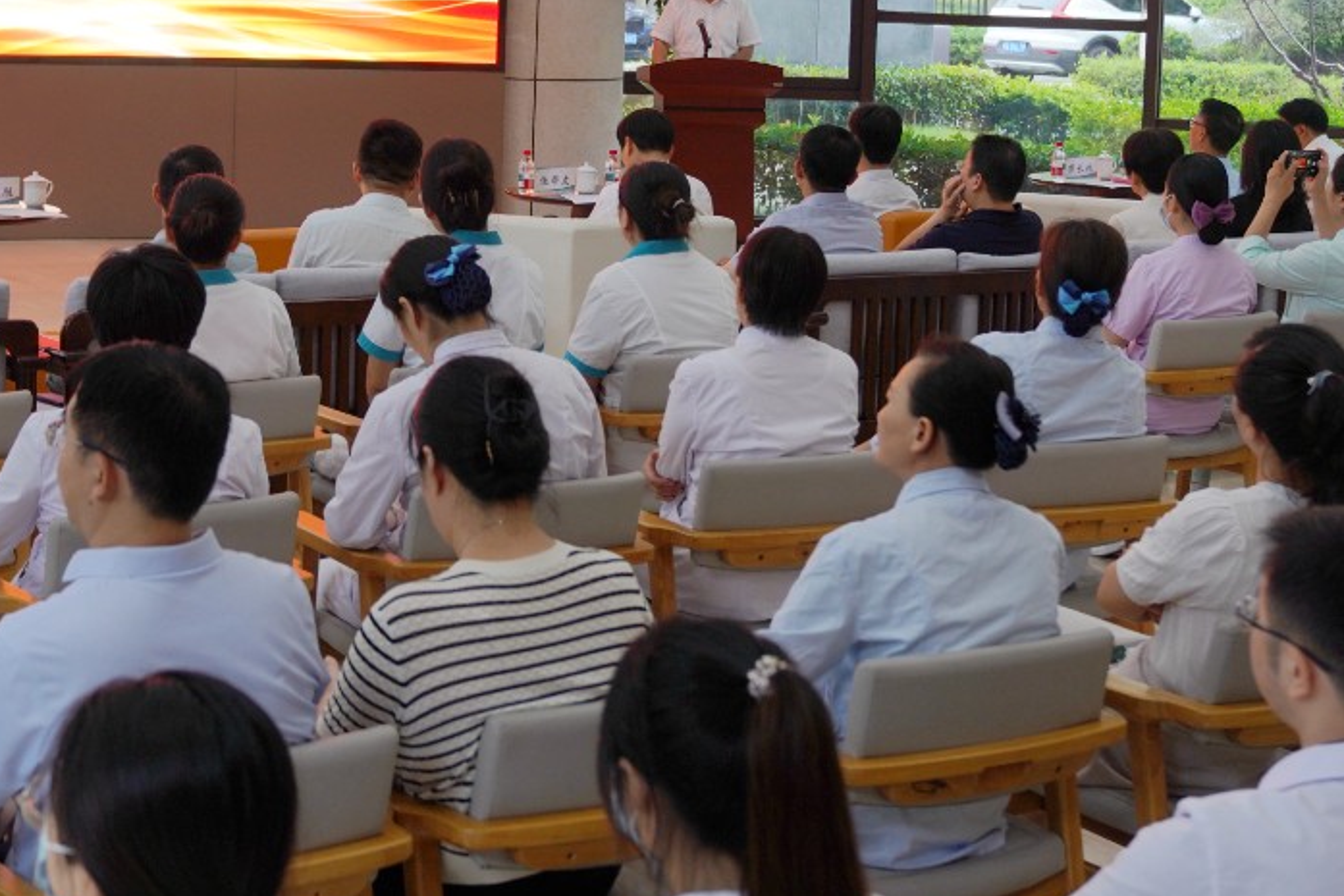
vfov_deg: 17.3
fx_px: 2912
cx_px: 514
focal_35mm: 78
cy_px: 129
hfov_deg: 25.9
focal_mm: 34
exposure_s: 1/60
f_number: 4
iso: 320
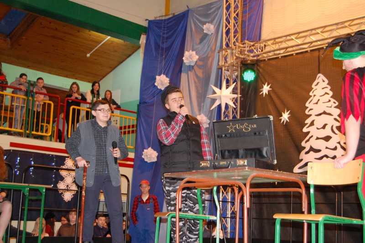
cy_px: 122
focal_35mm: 52
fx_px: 532
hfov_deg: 37.9
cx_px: 182
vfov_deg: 25.7
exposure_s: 1/60
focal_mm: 35
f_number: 4.8
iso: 1250
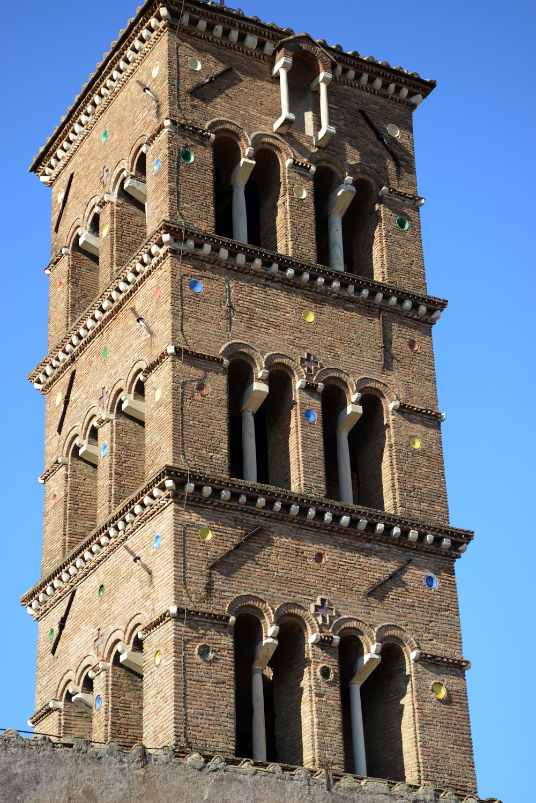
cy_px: 402
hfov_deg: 18.2
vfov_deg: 27.0
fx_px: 1673
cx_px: 268
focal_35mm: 75
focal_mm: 75
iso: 100
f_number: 6.3
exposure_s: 1/160
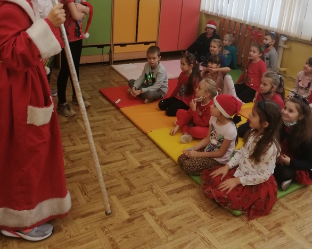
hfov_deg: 50.3
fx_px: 332
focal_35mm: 36
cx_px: 157
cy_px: 68
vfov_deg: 40.2
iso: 250
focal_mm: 3.96
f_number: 1.8
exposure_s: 1/100
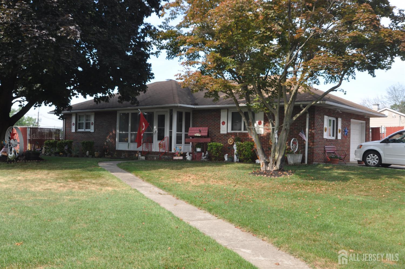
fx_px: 404
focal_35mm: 36
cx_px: 202
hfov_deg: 53.2
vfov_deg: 36.8
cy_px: 134
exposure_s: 1/180
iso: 200
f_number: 6.7
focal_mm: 24
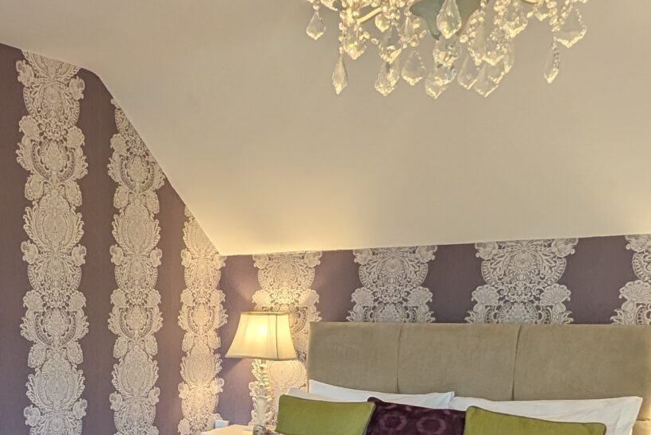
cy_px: 472
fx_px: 705
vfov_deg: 30.8
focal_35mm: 39
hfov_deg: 46.1
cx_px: 102
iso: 56
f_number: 1.7
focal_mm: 2.02
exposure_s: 1/237
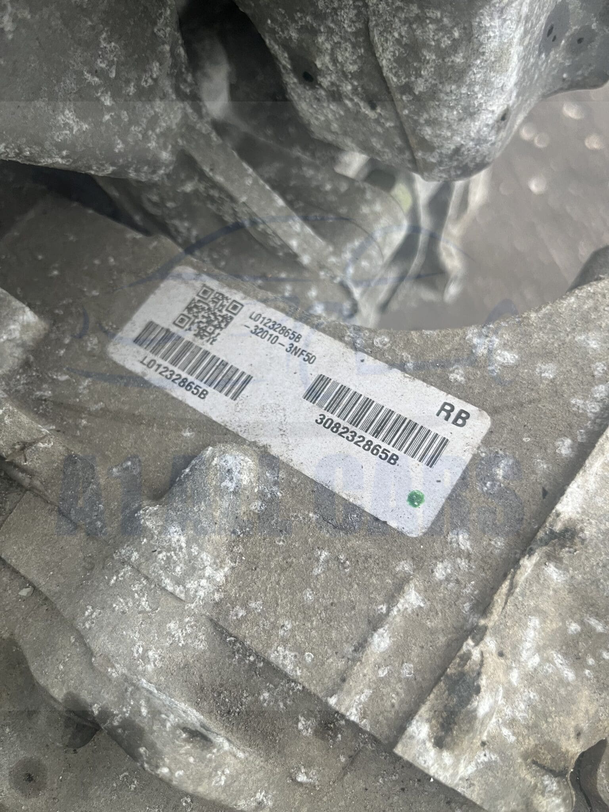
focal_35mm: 26
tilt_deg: -59.9
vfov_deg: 67.3
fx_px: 610
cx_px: 304
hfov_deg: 53.1
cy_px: 406
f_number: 1.6
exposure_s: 1/93
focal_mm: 5.1
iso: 125
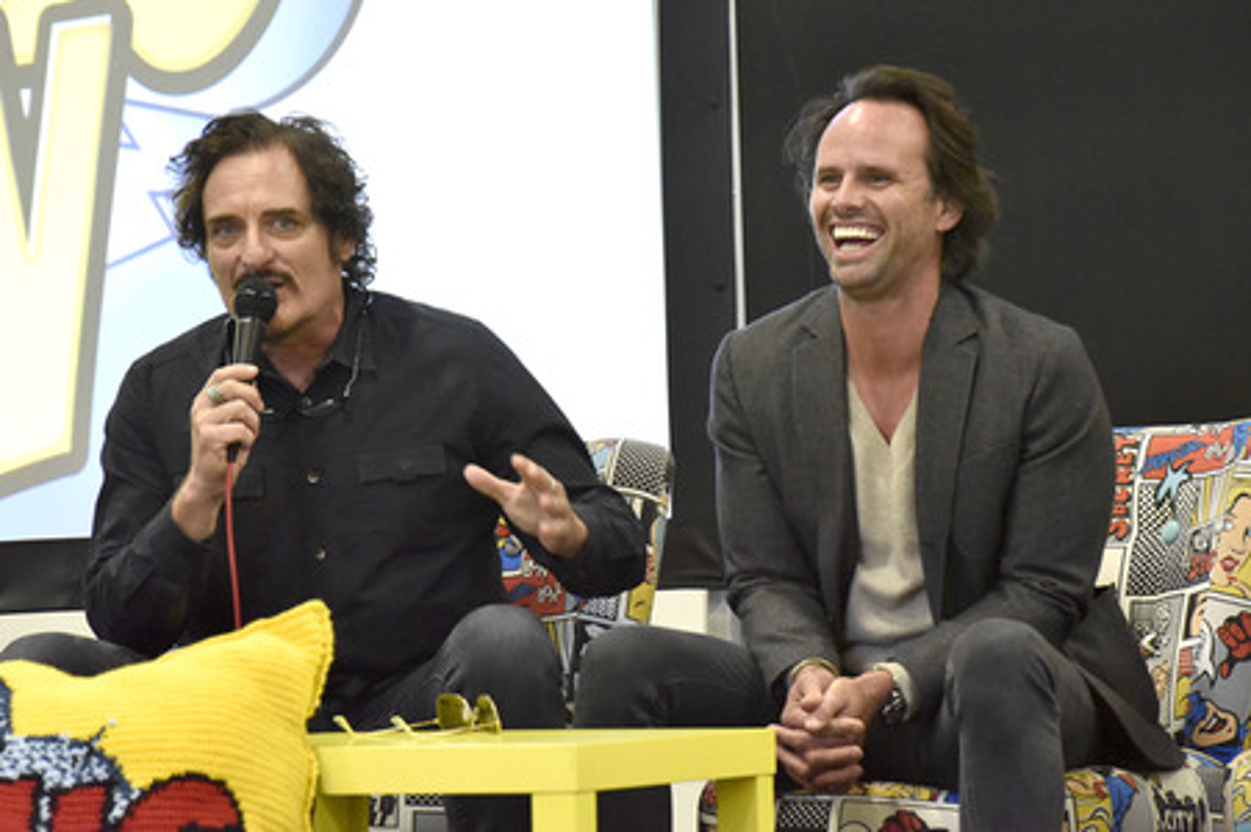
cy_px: 416
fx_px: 6945
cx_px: 626
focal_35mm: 200
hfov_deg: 10.3
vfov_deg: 6.9
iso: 12800
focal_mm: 200
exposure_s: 1/100
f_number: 8
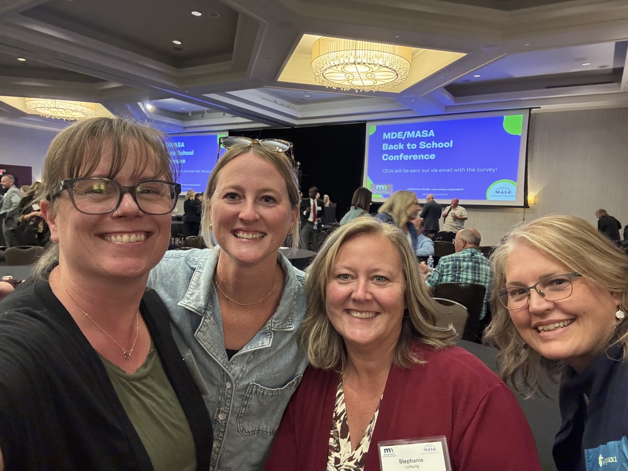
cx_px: 314
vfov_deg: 58.9
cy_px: 236
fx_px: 417
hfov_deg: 73.9
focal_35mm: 23
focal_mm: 2.69
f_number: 1.9
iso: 640
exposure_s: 1/30
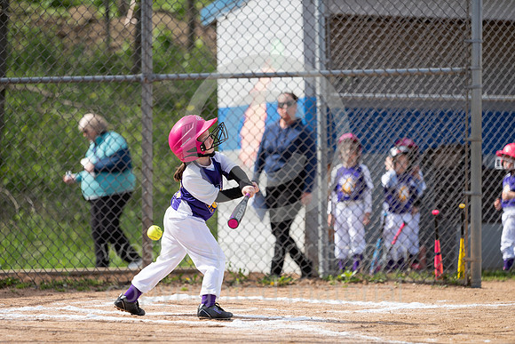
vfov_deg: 8.3
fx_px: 2361
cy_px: 172
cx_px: 258
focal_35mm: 165
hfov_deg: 12.4
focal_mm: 165
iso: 200
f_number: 3.2
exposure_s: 1/2000
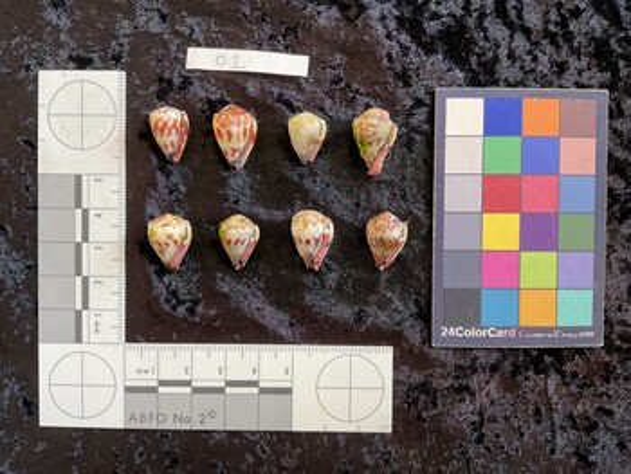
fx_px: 529
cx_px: 316
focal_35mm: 29
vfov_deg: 48.3
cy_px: 237
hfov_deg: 61.6
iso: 50
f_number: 1.8
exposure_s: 1/60
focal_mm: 3
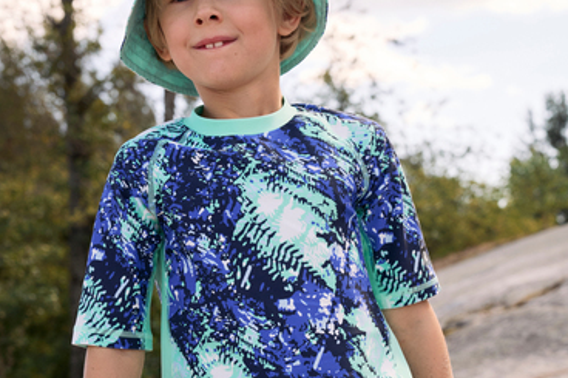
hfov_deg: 26.6
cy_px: 333
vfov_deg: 17.7
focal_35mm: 76
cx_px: 249
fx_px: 1199
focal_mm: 43
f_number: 5.6
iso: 320
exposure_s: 1/640
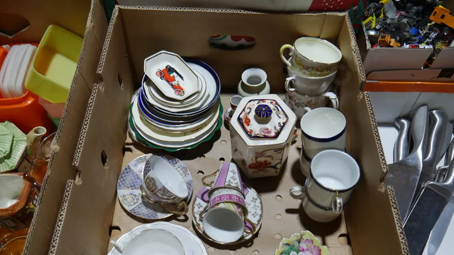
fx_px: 397
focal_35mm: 33
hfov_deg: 59.5
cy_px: 161
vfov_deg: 35.4
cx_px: 226
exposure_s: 1/125
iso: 200
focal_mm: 15
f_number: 4
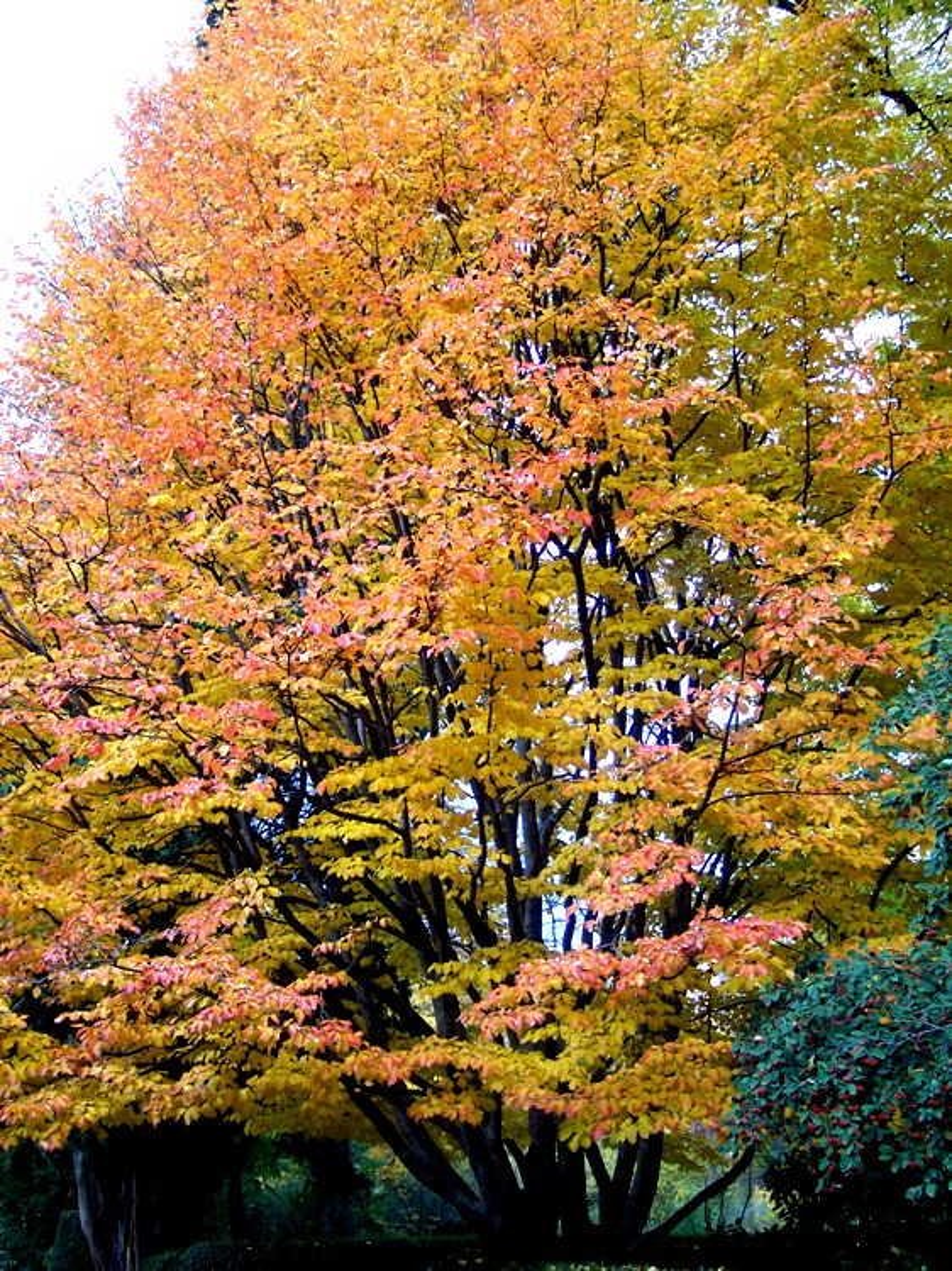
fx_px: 1394
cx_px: 476
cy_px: 636
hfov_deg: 37.7
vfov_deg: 49.0
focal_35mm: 38
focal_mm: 8
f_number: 2.8
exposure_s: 1/250
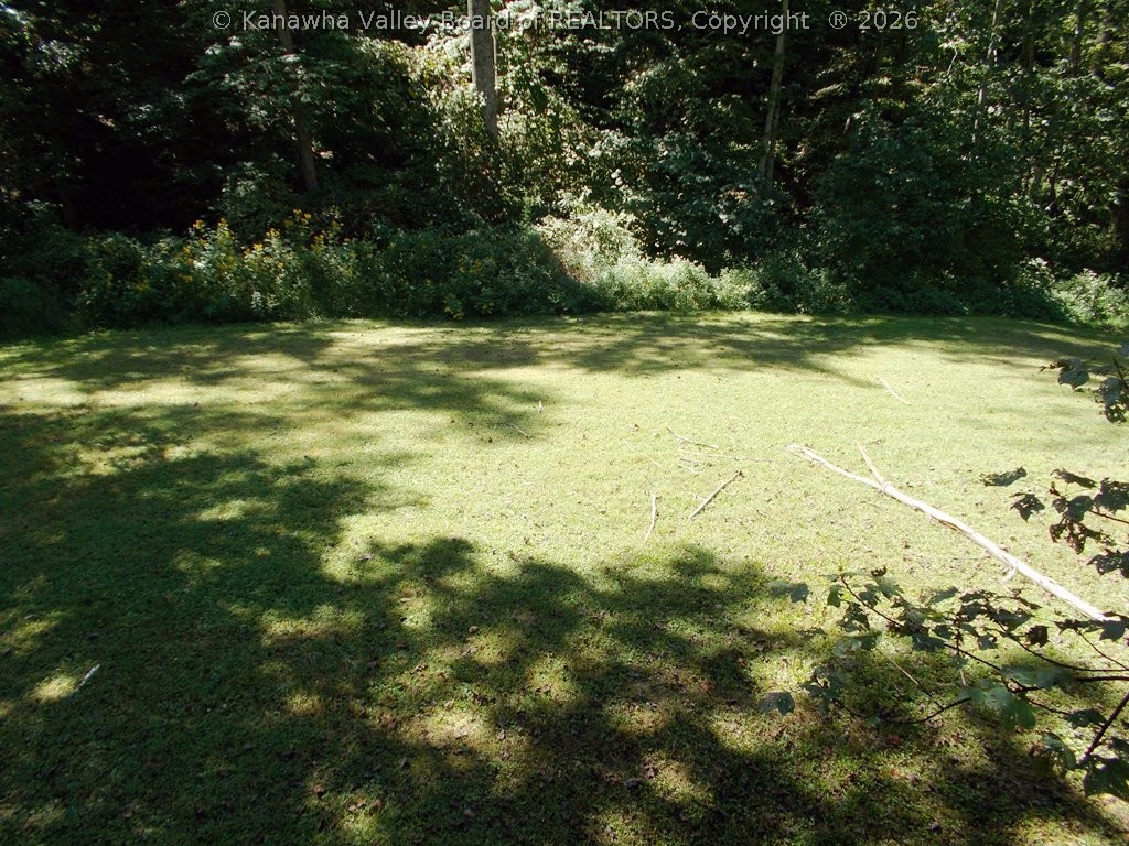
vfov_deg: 53.1
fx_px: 848
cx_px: 564
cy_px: 423
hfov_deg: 67.3
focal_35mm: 26
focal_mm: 4.6
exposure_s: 1/160
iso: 80
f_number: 3.2
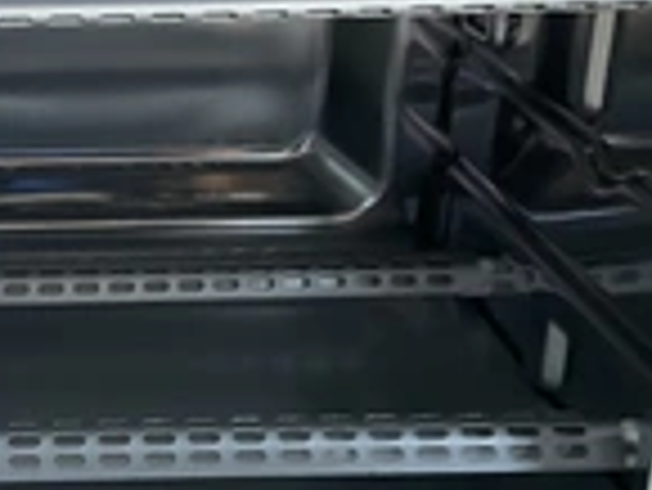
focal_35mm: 80
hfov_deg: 23.4
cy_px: 382
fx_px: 1508
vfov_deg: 18.3
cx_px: 9
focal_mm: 3
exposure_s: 1/60
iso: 64
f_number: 1.8
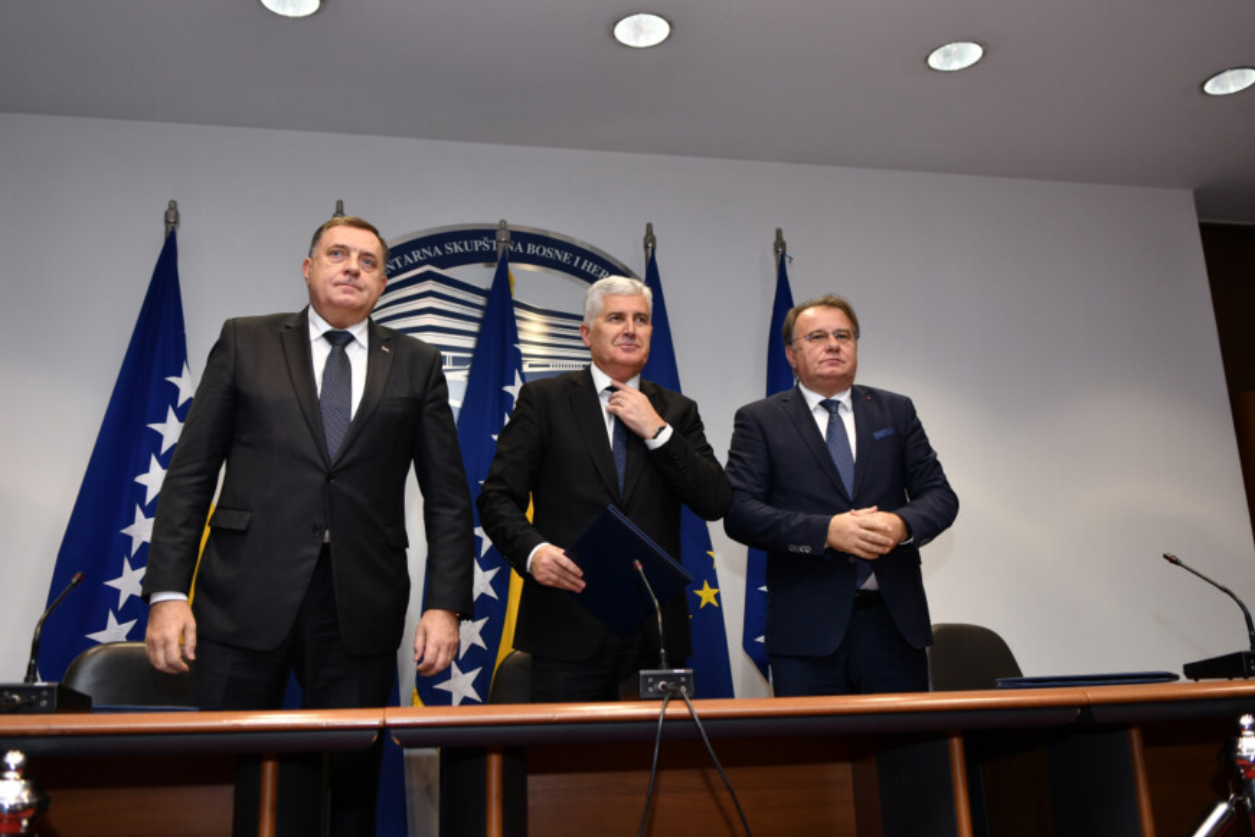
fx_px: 1081
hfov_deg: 60.3
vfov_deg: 42.3
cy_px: 412
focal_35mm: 31
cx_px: 615
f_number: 2.8
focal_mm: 20
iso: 320
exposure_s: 1/100
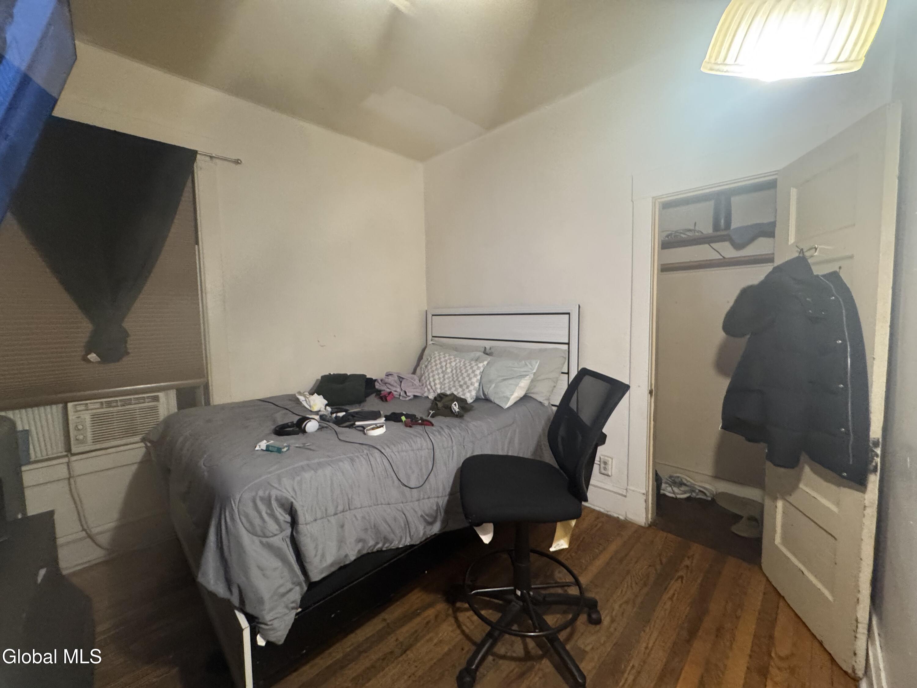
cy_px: 344
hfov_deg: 102.1
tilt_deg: -3.5
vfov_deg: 85.7
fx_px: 371
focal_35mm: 14
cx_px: 458
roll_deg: +3.0
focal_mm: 2.22
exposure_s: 1/60
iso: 400
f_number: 2.2
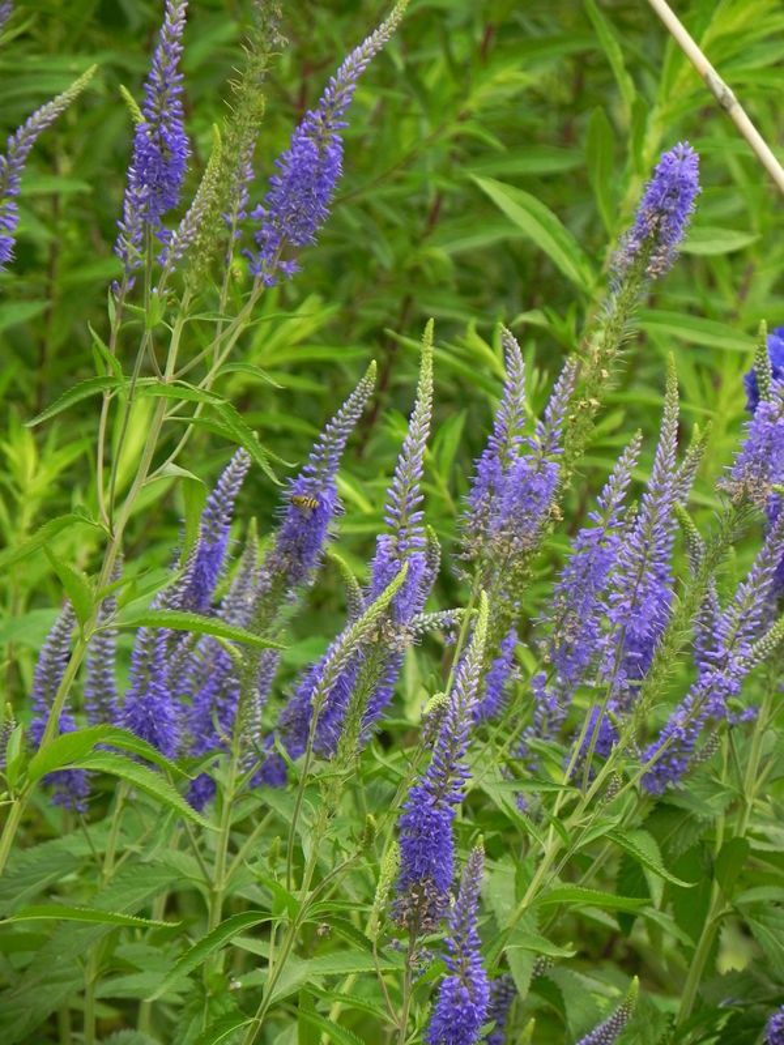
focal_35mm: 425
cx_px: 392
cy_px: 522
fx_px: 12834
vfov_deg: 4.7
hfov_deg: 3.5
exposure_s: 1/60
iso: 160
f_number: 5
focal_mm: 75.7
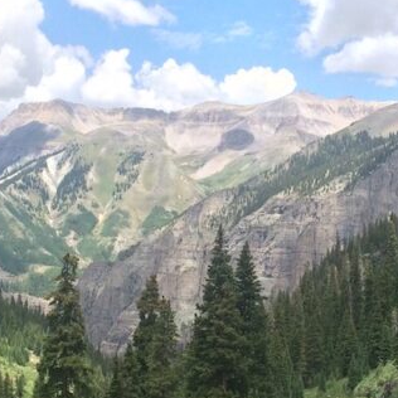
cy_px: 236
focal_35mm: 83
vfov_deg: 20.9
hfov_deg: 20.9
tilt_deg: -0.7
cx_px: 184
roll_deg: -1.4
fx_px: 1080
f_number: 2.2
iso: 32
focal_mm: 4.15
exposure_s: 1/1208
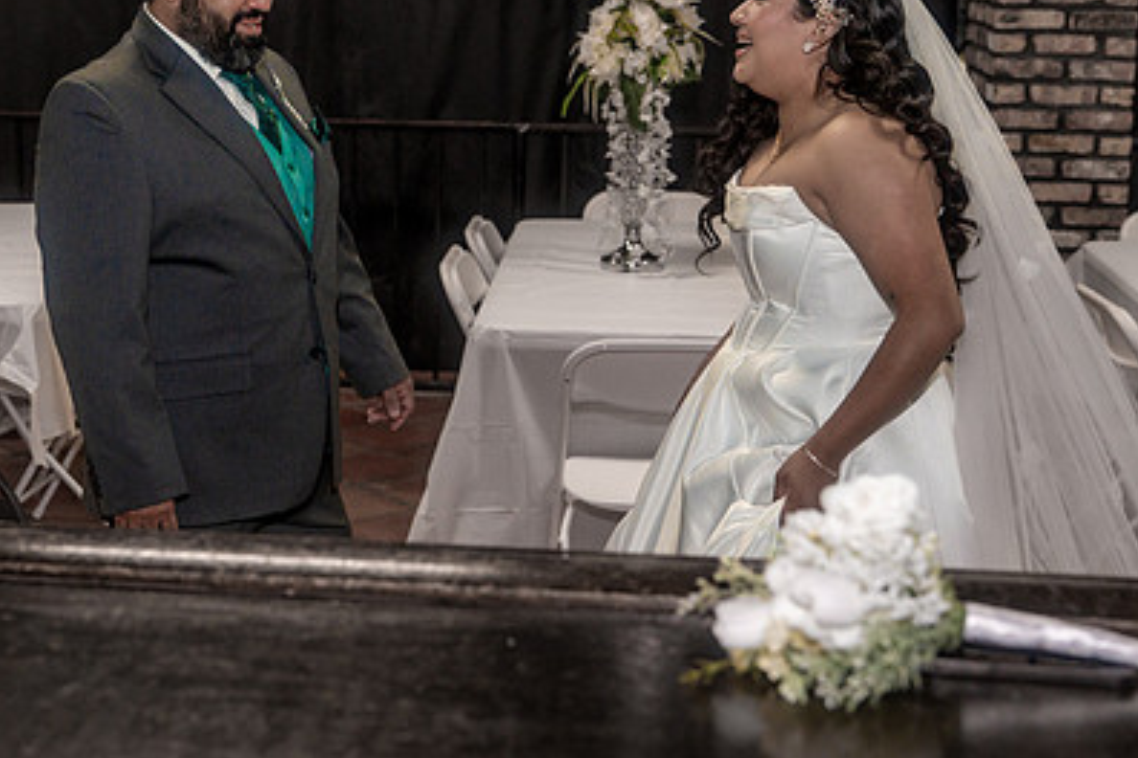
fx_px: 1991
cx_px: 414
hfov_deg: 31.7
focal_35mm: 63
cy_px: 234
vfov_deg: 21.5
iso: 2000
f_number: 4
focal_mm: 43
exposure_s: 1/250
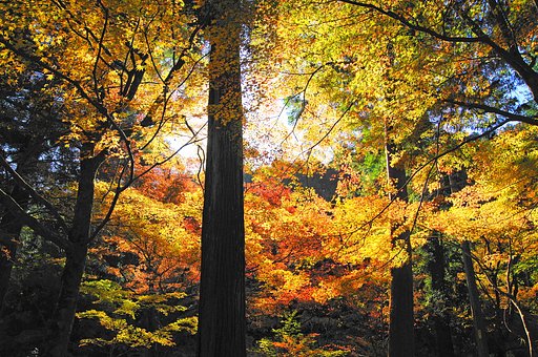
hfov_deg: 67.4
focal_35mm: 27
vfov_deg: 47.8
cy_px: 178
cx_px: 269
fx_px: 403
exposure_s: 1/40
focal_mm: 18
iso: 100
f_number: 9
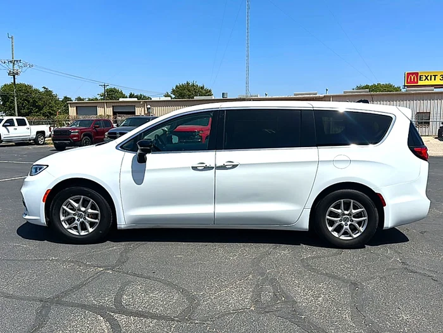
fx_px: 320
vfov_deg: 54.9
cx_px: 222
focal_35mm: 25
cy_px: 166
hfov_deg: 69.4
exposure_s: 1/9901
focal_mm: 6.86
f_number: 1.78
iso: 80
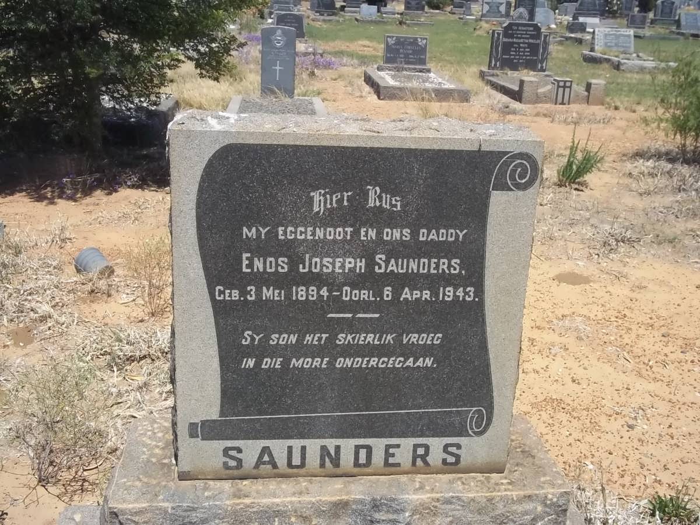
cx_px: 350
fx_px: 809
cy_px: 262
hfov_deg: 46.8
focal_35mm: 40
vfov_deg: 36.0
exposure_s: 1/400
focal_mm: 7.1
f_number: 6.3
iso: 80
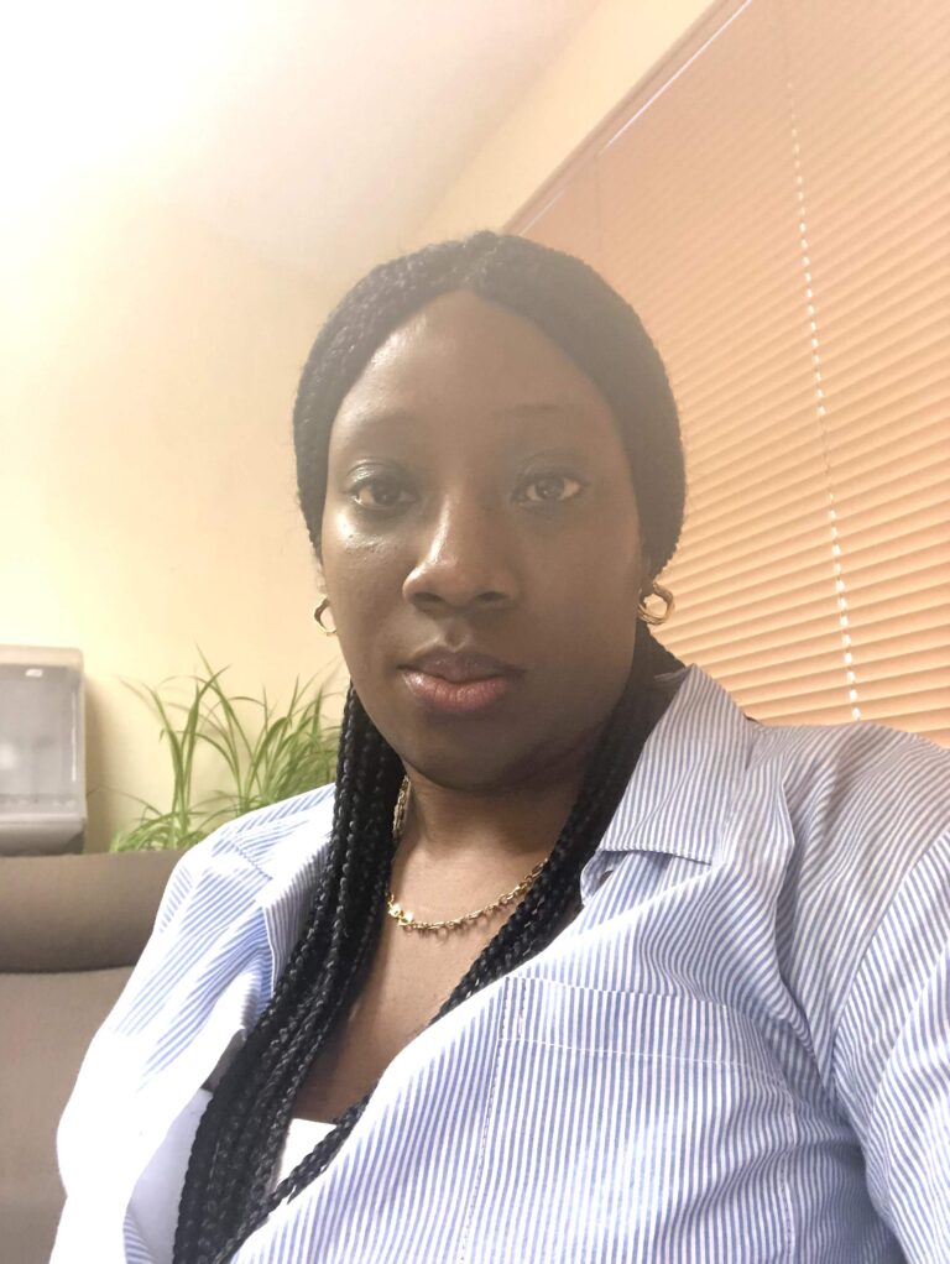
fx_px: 1169
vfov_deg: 56.8
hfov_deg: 44.2
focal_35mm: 32
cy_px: 632
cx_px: 475
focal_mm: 2.87
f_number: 2.2
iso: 250
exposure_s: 1/50
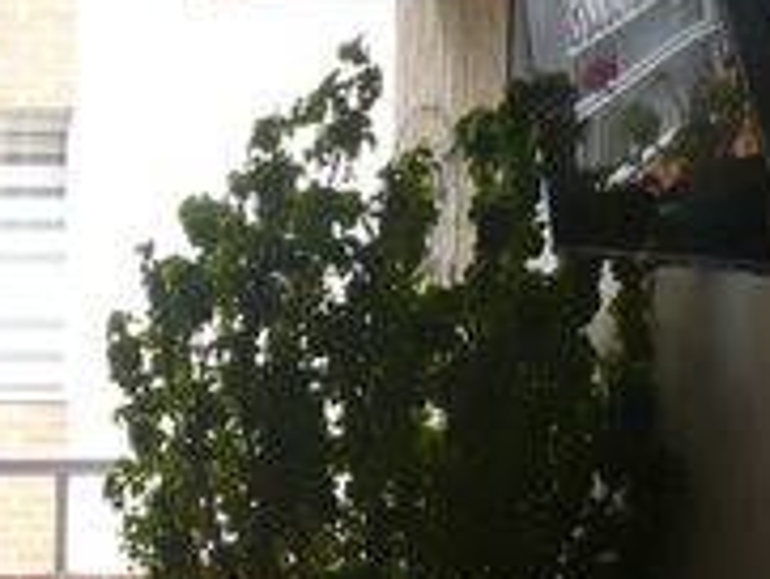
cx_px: -474
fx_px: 2871
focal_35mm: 129
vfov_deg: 11.5
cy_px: 473
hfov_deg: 14.0
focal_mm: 5.8
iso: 100
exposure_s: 1/160
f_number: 2.8
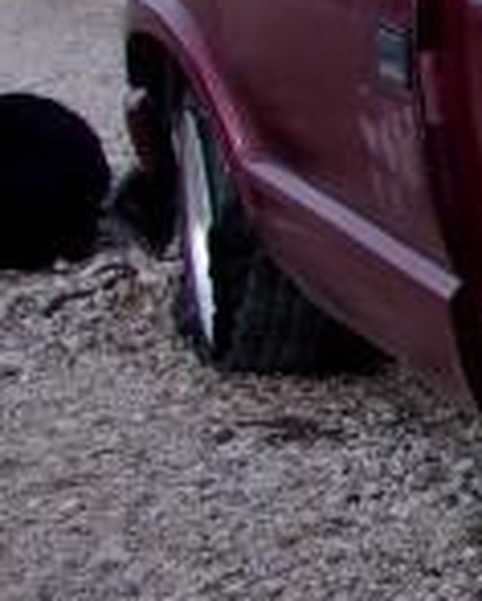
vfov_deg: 13.5
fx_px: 2545
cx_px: 1622
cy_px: 253
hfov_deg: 8.4
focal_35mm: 143
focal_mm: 4.9
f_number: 3
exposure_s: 1/400
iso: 80
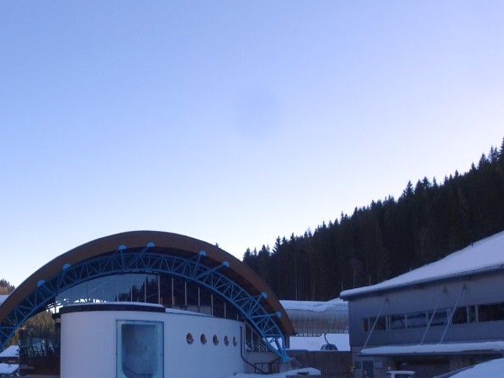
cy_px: 306
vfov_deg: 34.1
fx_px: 597
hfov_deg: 45.0
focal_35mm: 41
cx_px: 164
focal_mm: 4.1
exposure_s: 1/500
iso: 80
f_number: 3.5
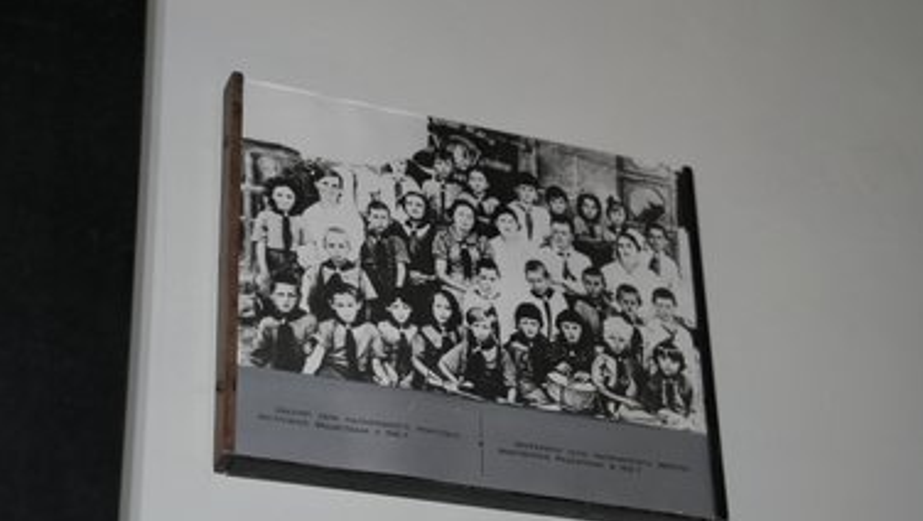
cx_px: 466
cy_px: 286
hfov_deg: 27.2
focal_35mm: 78
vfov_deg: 15.5
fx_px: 1910
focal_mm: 70
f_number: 4
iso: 5000
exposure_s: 1/160
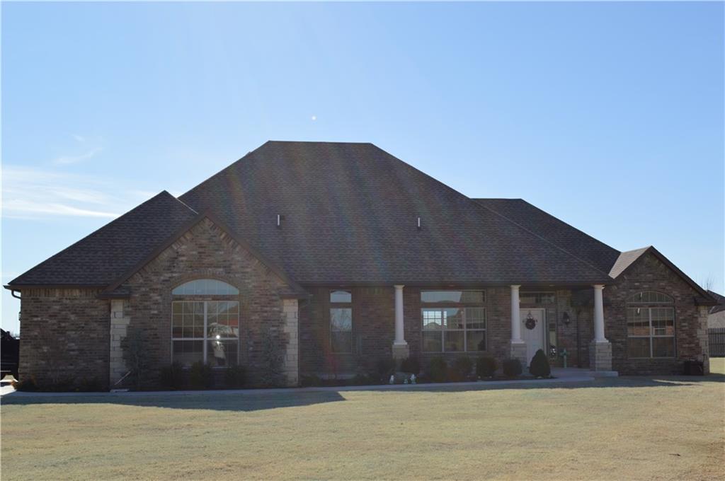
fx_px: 965
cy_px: 240
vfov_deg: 28.0
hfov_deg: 41.2
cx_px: 362
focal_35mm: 48
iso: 100
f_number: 9
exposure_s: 1/200
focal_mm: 32
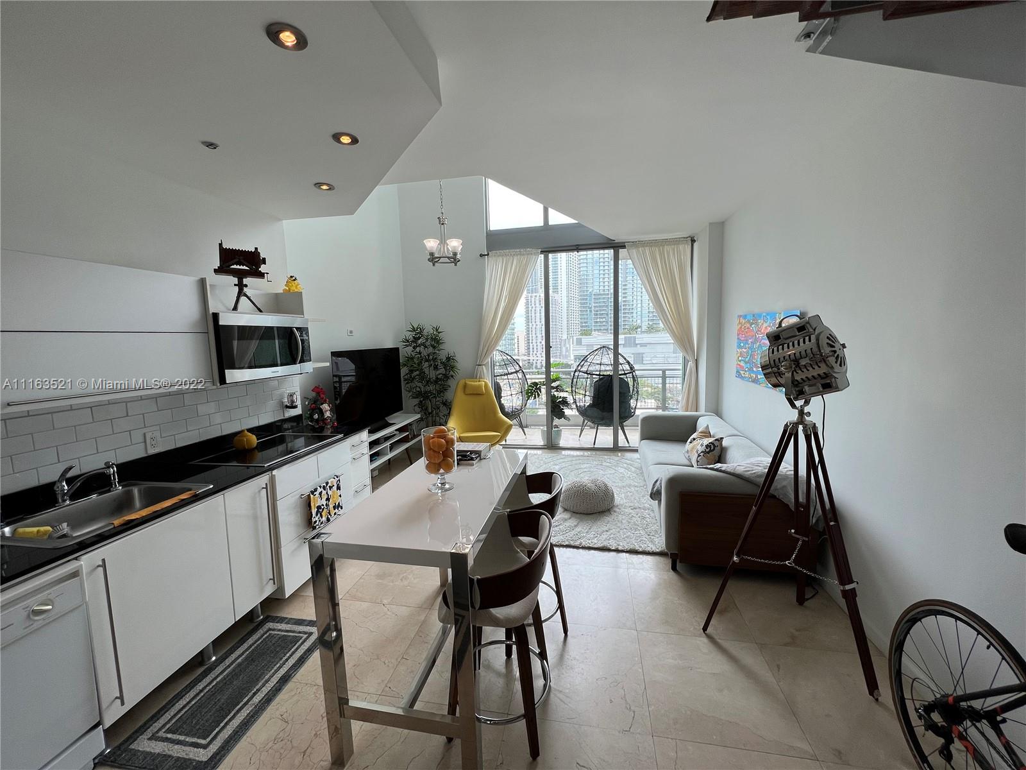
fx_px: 385
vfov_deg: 89.9
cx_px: 513
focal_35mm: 13
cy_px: 385
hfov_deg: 106.2
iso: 32
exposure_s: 1/187
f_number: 1.8
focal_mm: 1.57
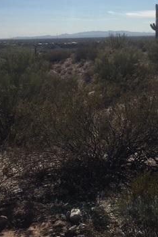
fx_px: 362
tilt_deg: -3.0
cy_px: 64
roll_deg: +0.4
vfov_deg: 35.6
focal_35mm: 55
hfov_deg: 24.0
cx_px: 137
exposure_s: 1/3205
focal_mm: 4.15
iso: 25
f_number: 2.2
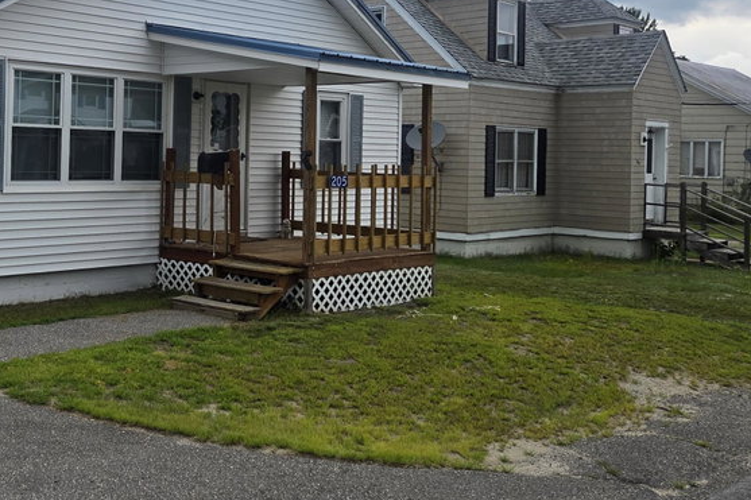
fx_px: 918
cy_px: 147
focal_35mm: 44
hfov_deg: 43.2
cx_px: 191
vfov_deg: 30.2
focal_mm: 5.4
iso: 80
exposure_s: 1/2204
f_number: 1.8
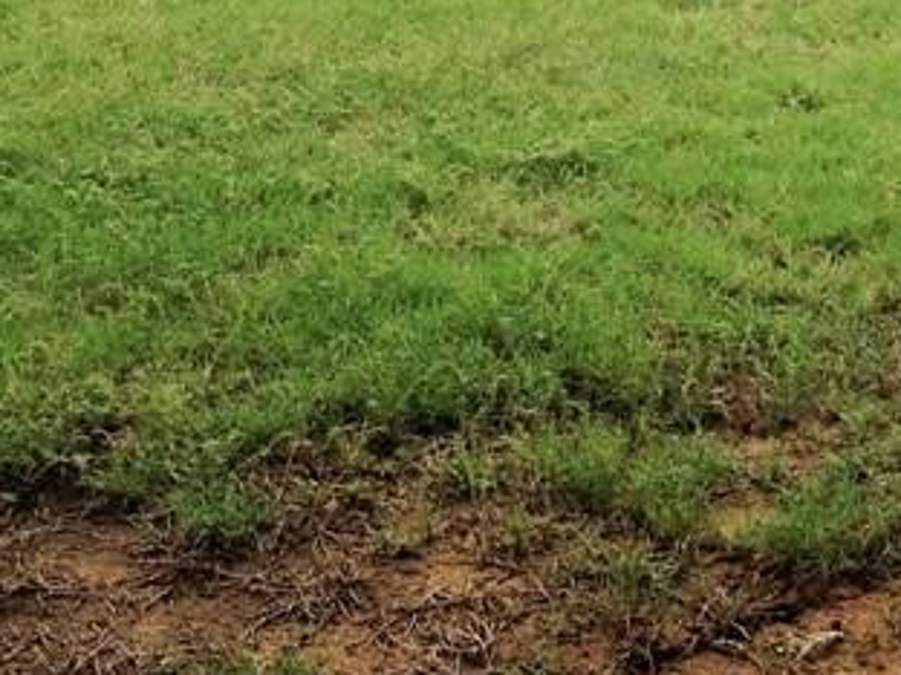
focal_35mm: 115
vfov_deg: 12.3
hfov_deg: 17.1
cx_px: 589
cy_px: -326
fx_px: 2993
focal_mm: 4.28
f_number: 2.4
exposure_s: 1/581
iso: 50
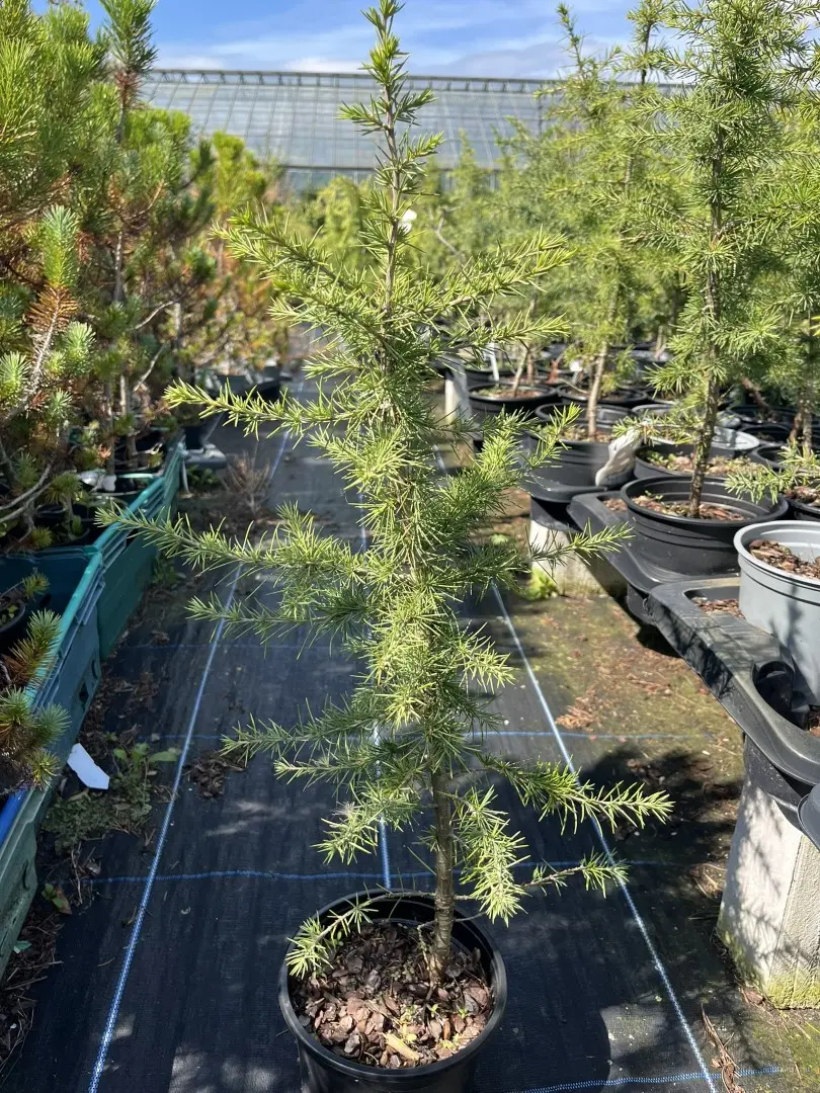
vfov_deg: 67.3
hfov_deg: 53.1
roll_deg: -1.7
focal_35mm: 26
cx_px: 410
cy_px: 546
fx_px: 821
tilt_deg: -21.1
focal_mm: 5.1
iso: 50
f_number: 1.6
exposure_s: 1/1117
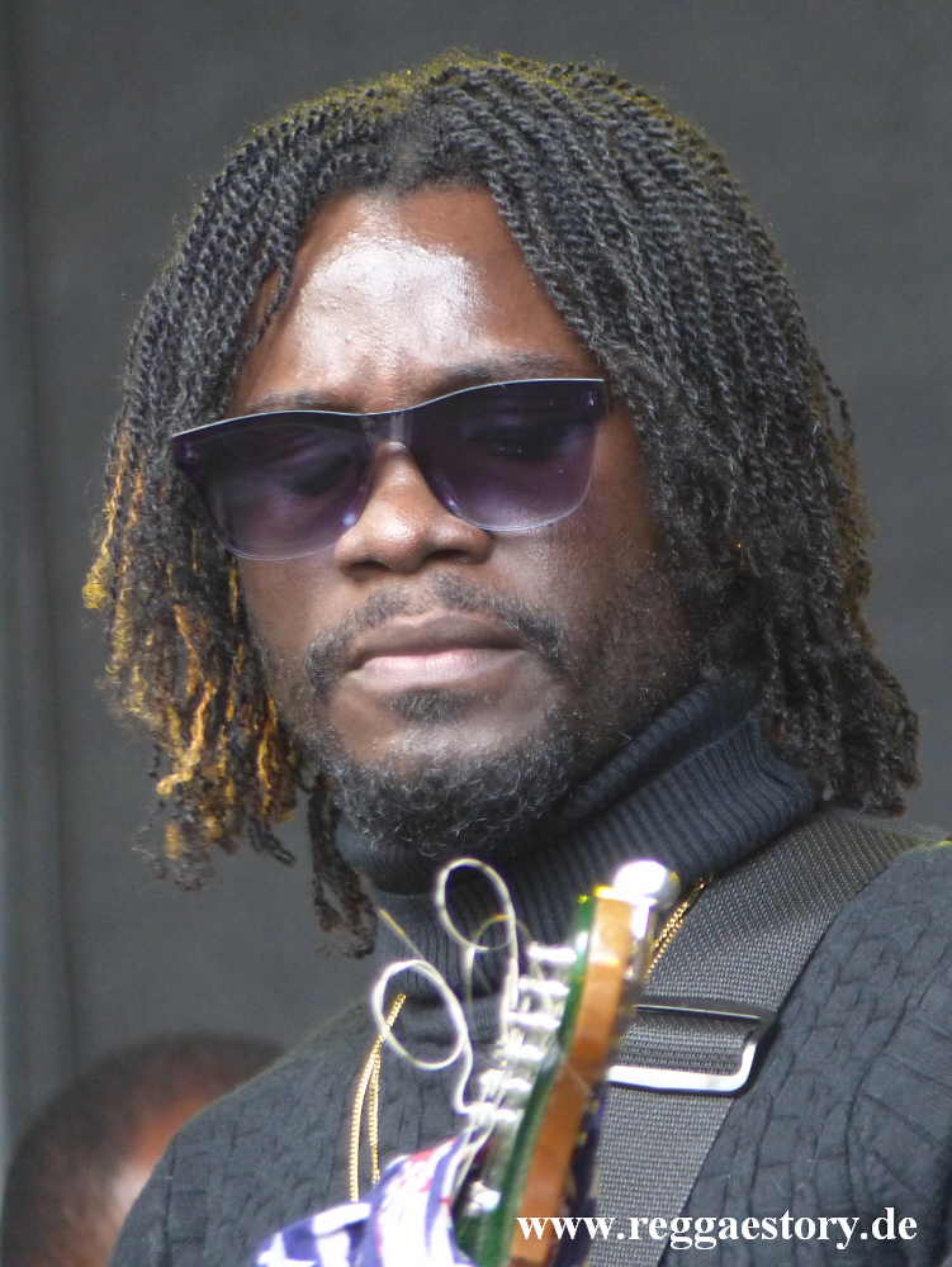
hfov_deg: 2.6
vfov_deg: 3.4
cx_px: 476
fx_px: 21250
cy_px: 634
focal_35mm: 580
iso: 400
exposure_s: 1/100
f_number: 2.8
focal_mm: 104.4
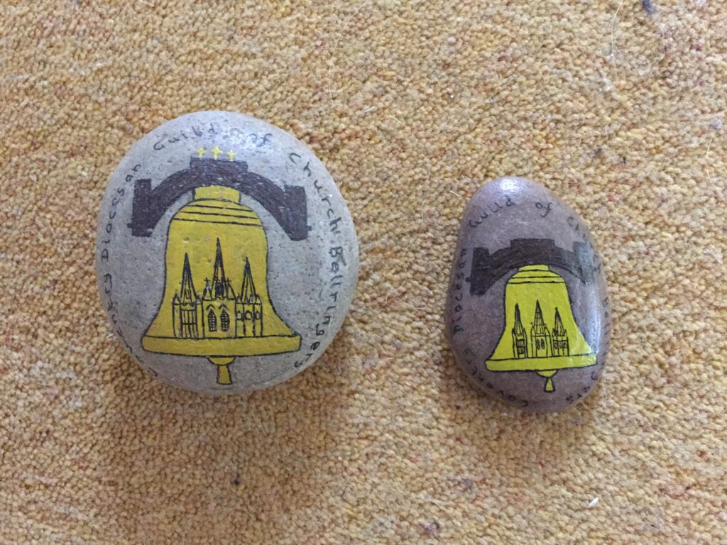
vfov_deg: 48.2
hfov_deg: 61.7
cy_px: 272
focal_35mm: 29
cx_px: 364
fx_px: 609
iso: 500
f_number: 2.2
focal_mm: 4.15
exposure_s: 1/17
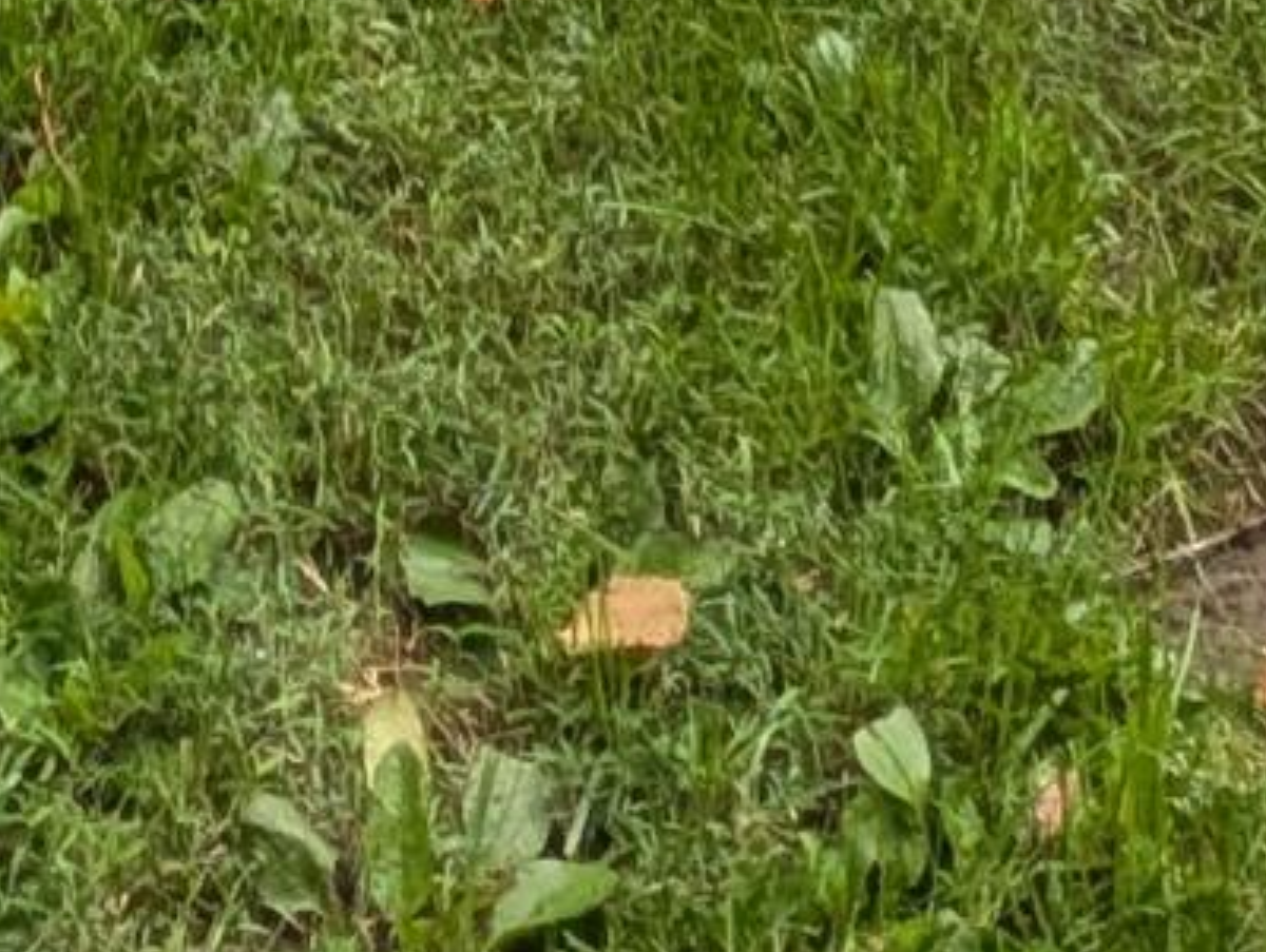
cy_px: -2046
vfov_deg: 10.5
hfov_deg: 20.4
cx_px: -244
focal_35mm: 90
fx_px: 3295
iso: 44
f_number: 1.7
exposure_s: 1/84.7
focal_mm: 2.02
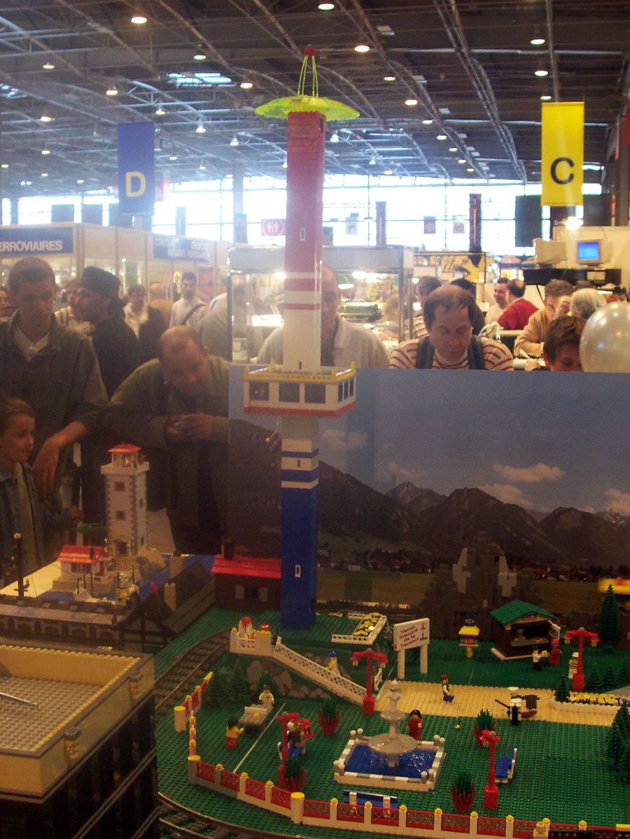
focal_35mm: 46
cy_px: 420
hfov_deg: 31.5
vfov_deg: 41.2
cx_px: 315
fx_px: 1116
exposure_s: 1/15
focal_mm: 7
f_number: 3
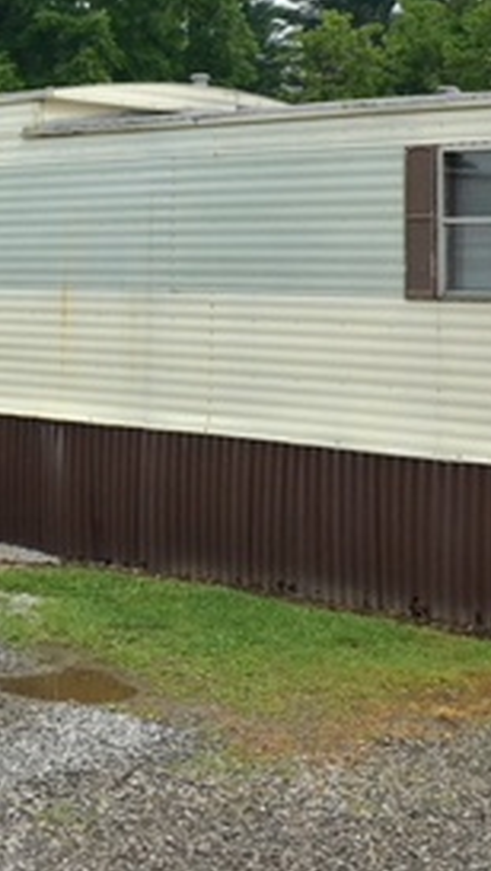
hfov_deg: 16.2
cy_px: 131
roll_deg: -1.3
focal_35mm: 74
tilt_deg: +5.7
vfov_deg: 27.8
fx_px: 1709
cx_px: 99
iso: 25
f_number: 2.2
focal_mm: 4.15
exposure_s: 1/625
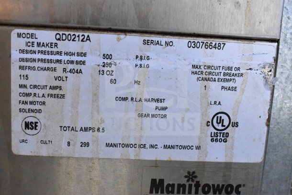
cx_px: 146
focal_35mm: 42
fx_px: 341
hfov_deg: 46.4
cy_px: 98
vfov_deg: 31.9
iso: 6400
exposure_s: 1/200
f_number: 7.1
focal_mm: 28
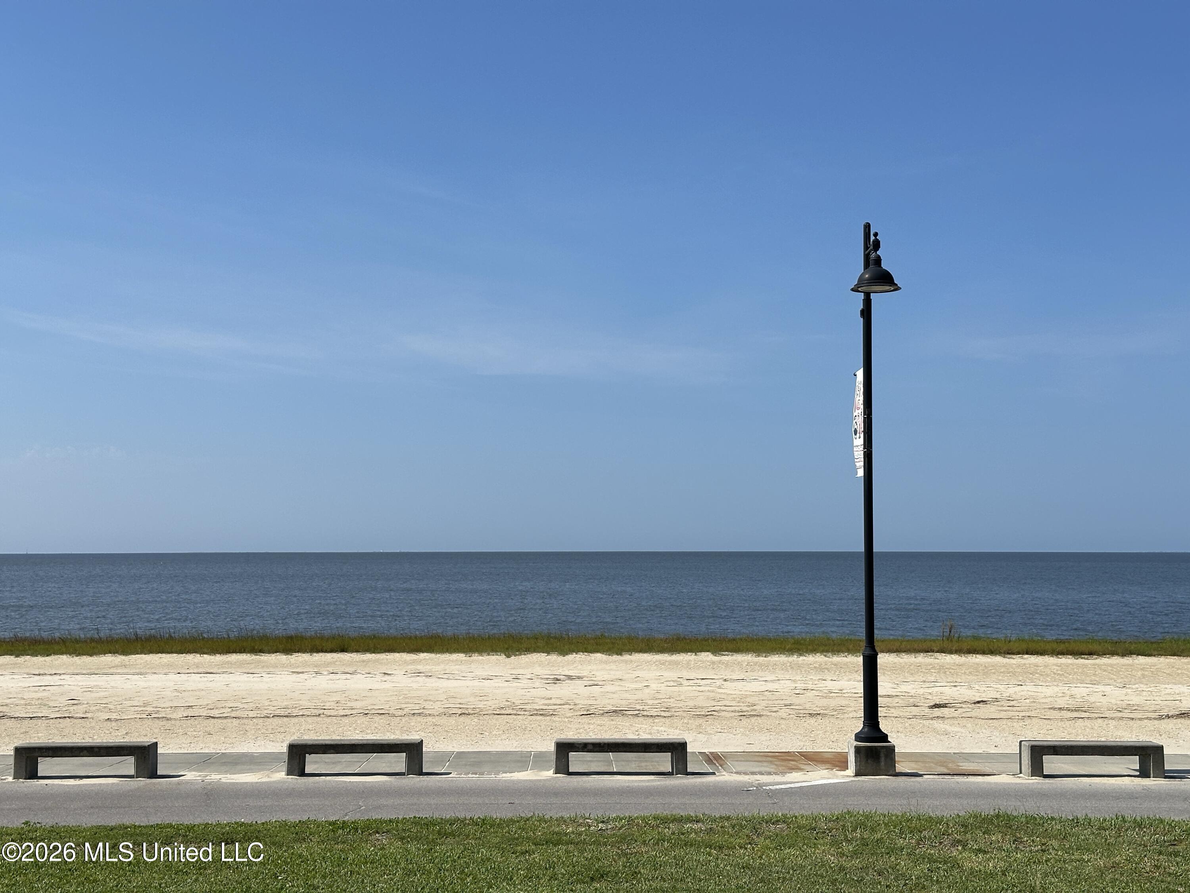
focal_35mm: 48
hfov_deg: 39.7
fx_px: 1650
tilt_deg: +3.4
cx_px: 595
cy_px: 446
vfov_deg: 30.3
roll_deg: +0.5
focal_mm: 6.86
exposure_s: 1/5000
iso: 64
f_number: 1.78
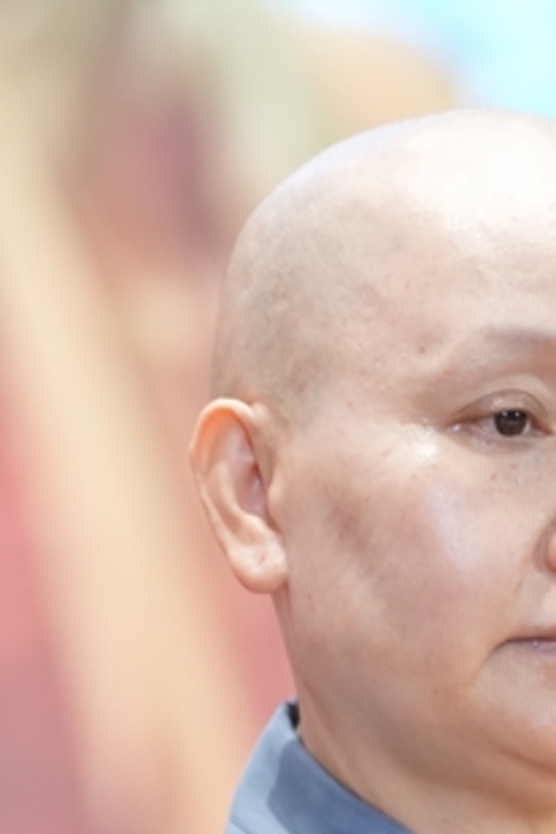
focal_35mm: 417
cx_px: 586
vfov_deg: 4.9
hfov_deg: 3.3
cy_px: 1040
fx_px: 9660
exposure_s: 1/160
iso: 3200
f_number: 2.8
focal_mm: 132
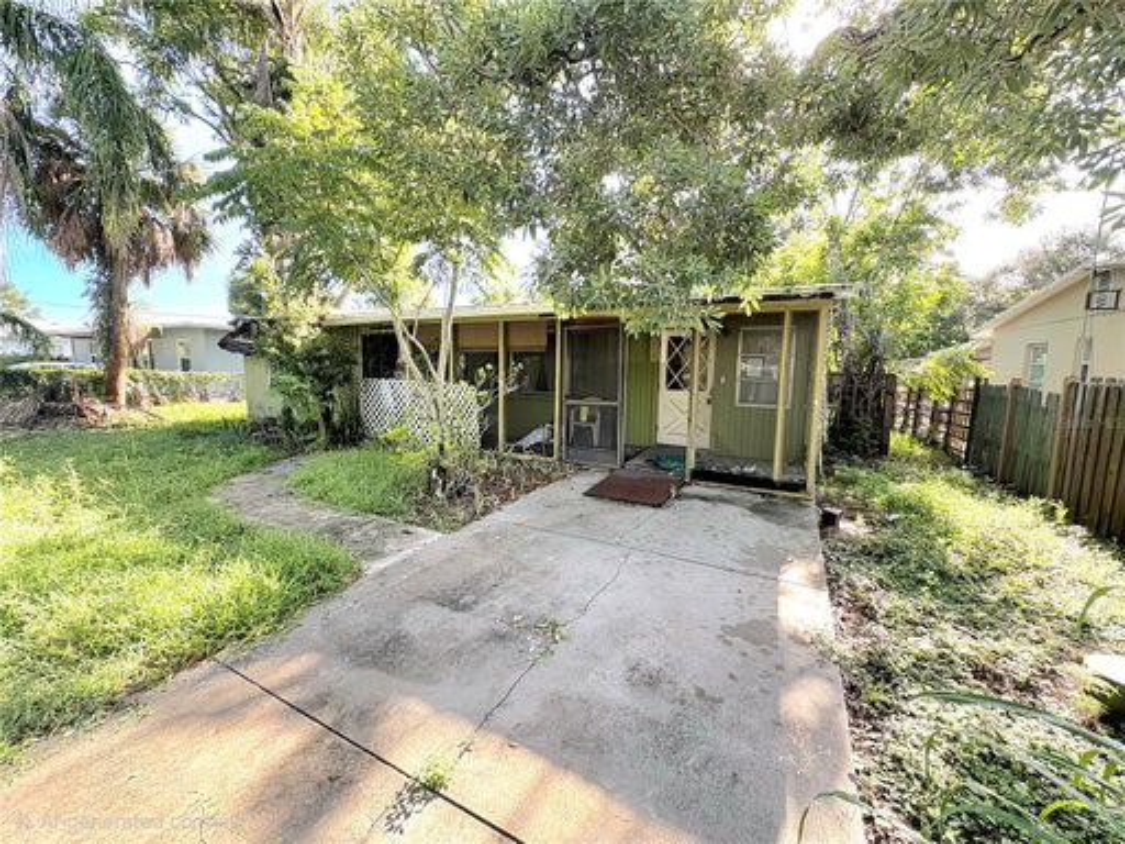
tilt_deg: -5.1
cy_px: 422
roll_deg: -0.9
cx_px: 562
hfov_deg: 102.1
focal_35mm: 14
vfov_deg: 85.7
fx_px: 455
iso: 64
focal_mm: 2.22
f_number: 2.2
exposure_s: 1/135
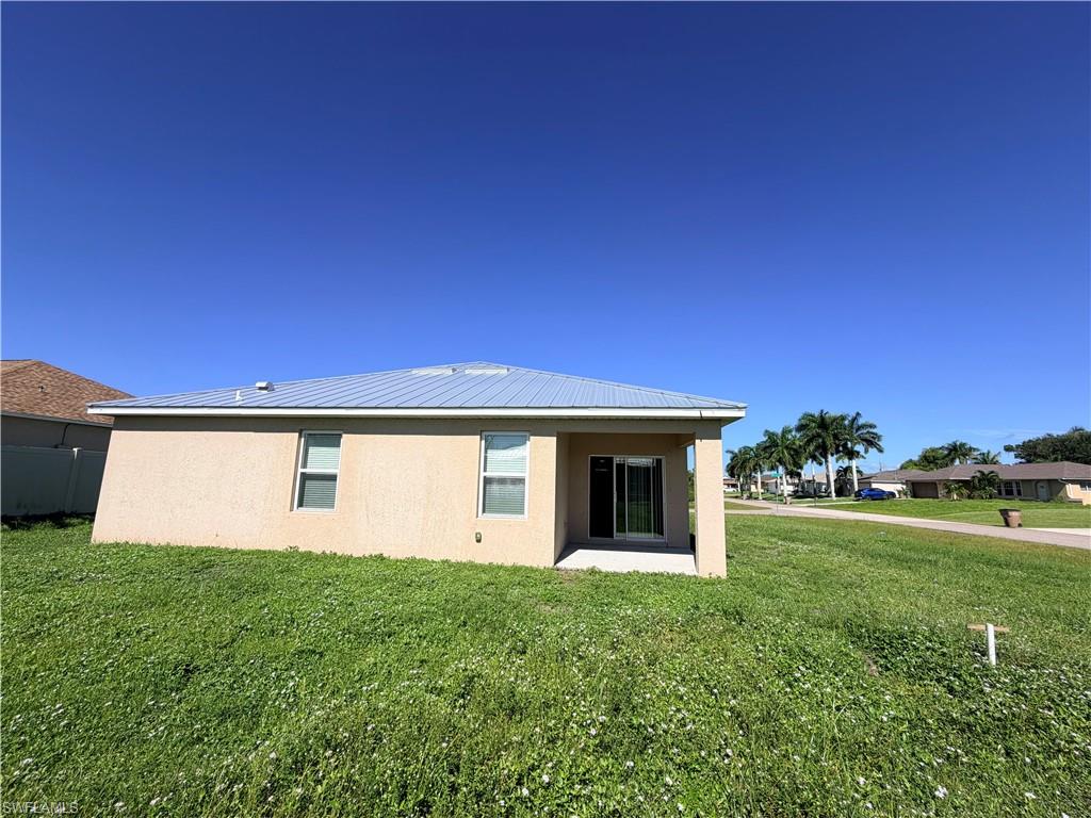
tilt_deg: +10.7
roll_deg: -2.0
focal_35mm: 14
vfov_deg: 85.7
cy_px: 409
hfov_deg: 102.1
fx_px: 441
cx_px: 546
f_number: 2.2
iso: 20
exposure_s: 1/1068
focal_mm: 2.22
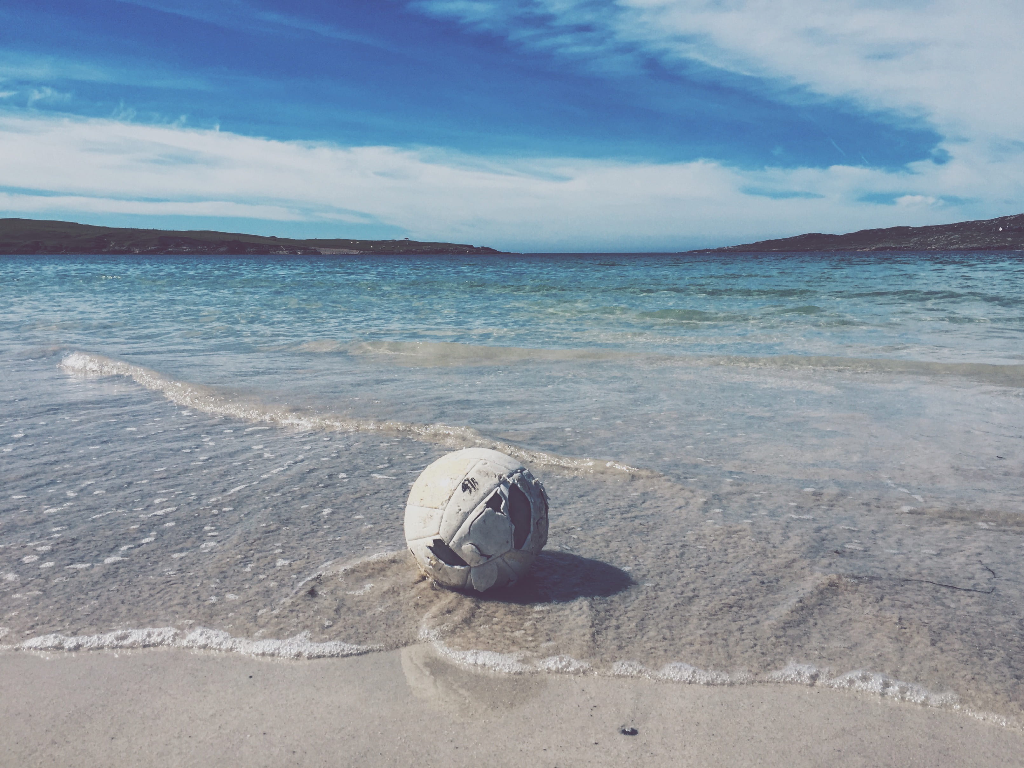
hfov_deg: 61.7
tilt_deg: -9.0
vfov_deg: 48.2
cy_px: 384
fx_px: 858
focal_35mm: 29
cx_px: 512
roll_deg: -0.6
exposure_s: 1/3968
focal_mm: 4.15
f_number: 2.2
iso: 32
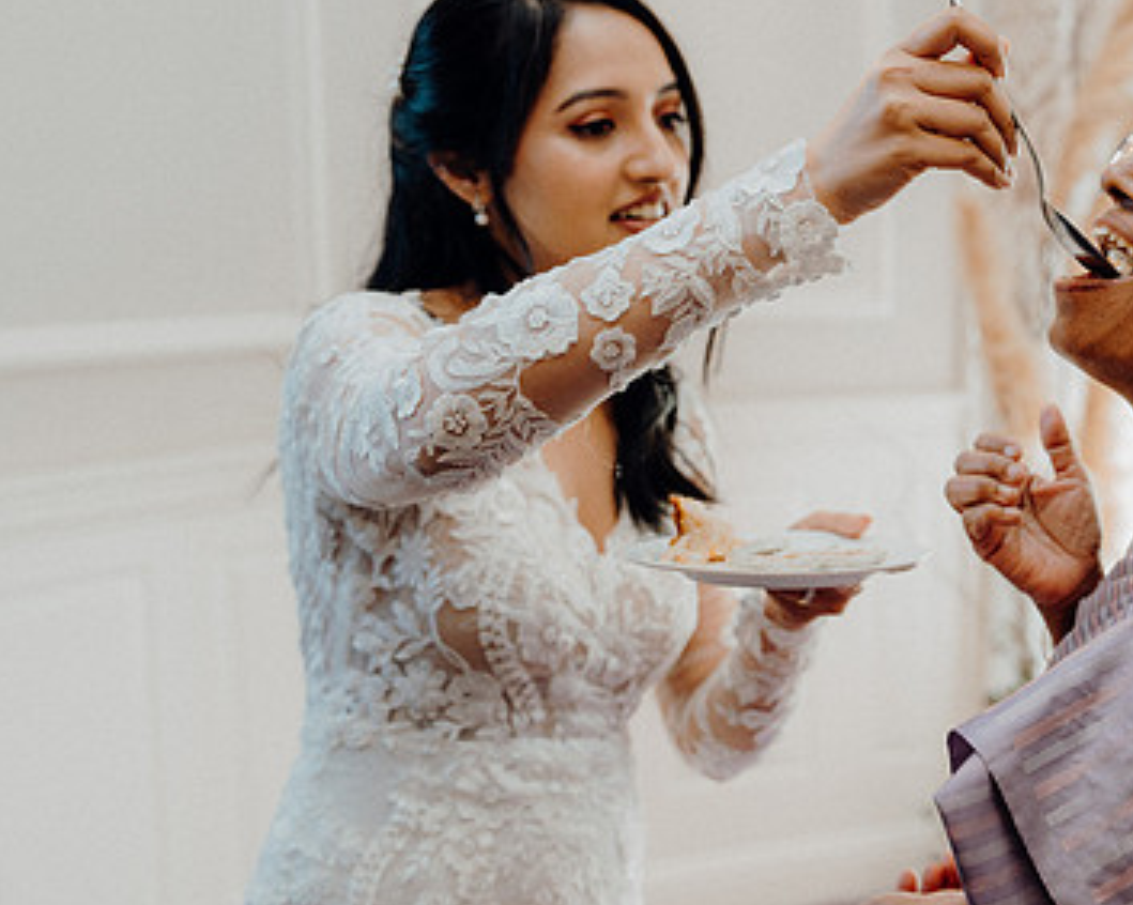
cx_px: 918
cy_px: 425
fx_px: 1810
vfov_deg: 28.1
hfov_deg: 33.7
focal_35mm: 54
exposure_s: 1/200
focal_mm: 35
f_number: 3.5
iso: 500
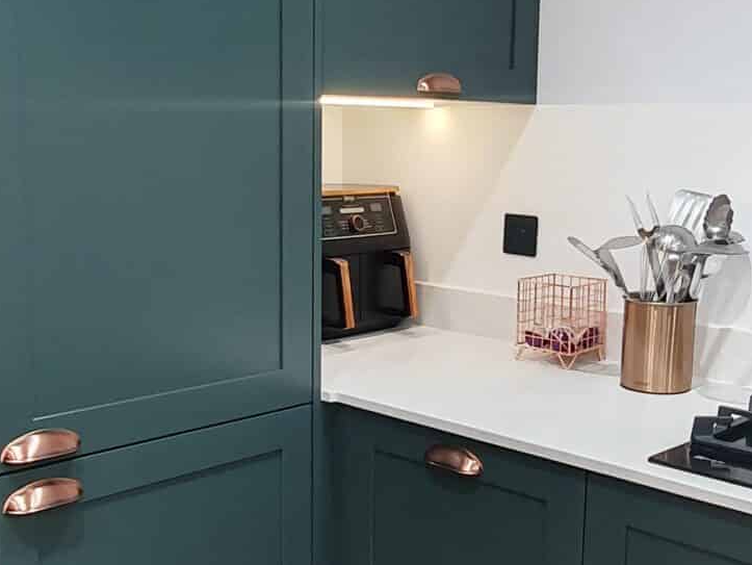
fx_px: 1000
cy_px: 294
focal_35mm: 46
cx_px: 359
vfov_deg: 31.5
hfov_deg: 41.2
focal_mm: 1.8
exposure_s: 1/50
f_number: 2.2
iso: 250
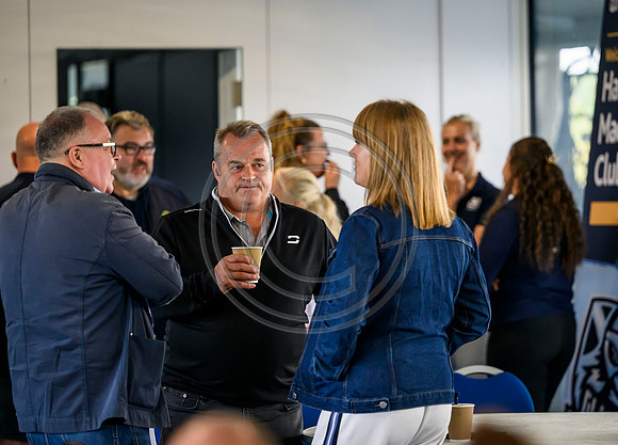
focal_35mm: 194
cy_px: 189
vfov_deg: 7.5
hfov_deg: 10.4
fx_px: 3408
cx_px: 384
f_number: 2.8
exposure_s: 1/640
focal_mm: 160
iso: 2500
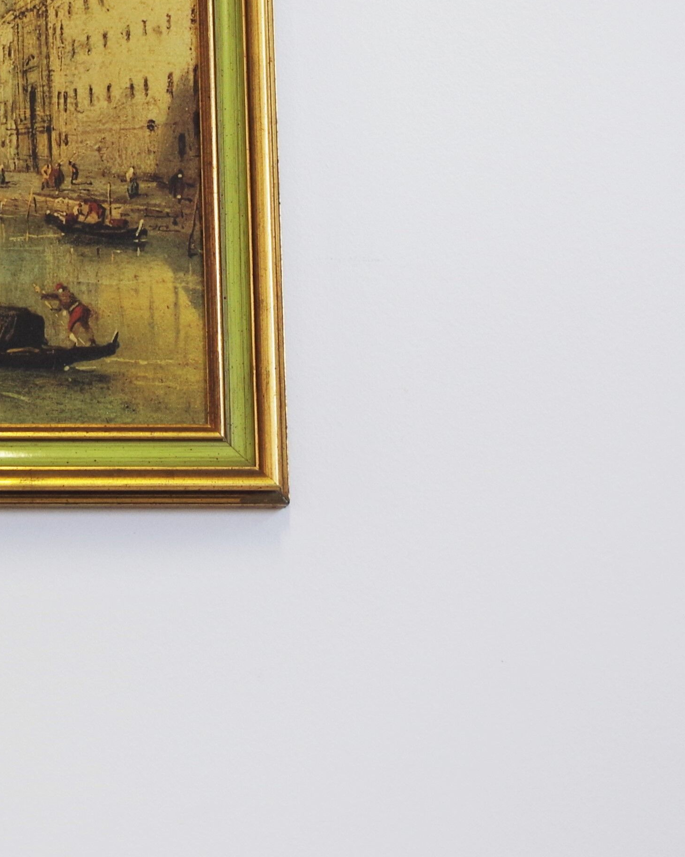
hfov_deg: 12.9
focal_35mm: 117
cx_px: -118
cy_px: 69
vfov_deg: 16.2
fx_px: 2965
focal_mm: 26.25
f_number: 4
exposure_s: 1/60
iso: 200
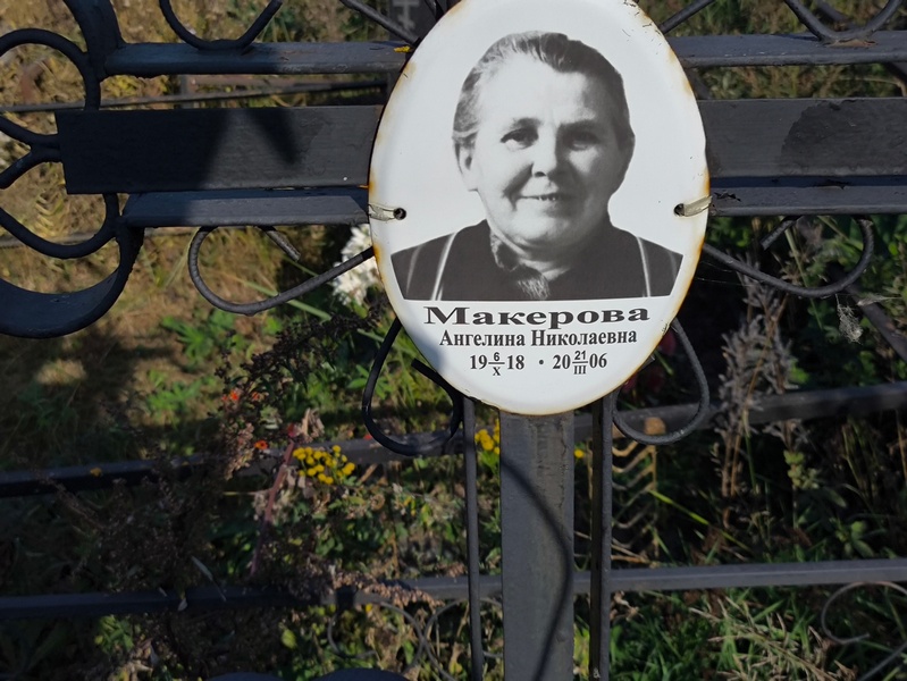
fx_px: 1311
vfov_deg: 29.1
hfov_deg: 38.2
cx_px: 454
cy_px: 340
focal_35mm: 50
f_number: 1.7
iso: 50
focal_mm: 4.71
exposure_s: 1/2595
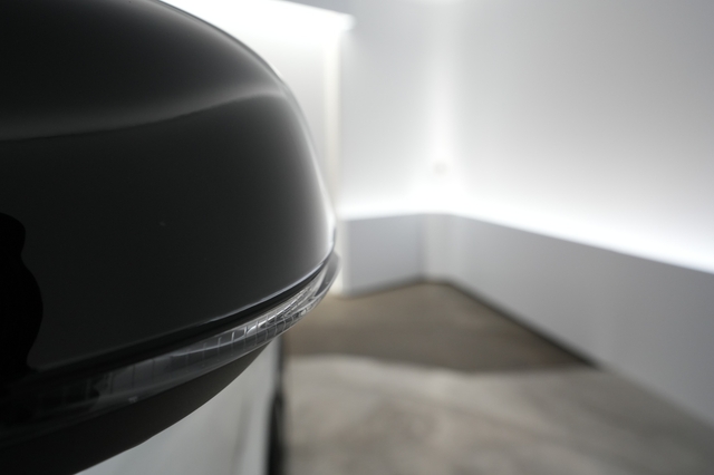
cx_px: 357
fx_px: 555
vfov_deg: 46.4
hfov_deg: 65.5
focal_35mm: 28
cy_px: 238
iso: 1250
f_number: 5.6
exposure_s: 1/100
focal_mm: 28
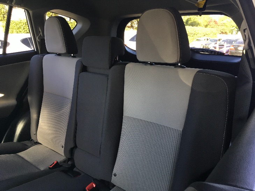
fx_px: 214
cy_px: 96
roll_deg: -1.7
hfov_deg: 61.7
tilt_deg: -14.4
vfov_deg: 48.2
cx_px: 128
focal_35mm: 29
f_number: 2.2
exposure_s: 1/30
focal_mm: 4.15
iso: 25
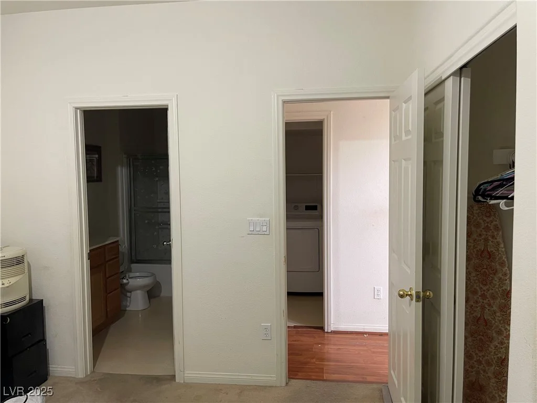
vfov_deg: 54.9
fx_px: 388
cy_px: 202
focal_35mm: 25
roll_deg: +1.1
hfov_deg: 69.4
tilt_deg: -4.0
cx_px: 268
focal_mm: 5.1
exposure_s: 1/60
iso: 400
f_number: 1.6
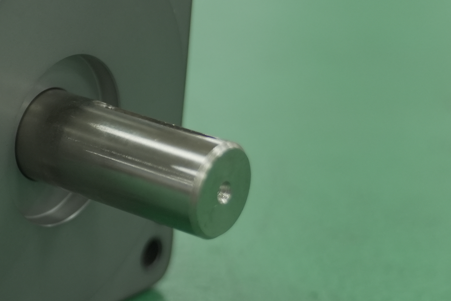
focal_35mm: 139
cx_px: -136
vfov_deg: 9.8
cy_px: 66
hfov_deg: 14.2
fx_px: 1741
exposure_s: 1/80
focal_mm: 35
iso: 400
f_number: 2.8
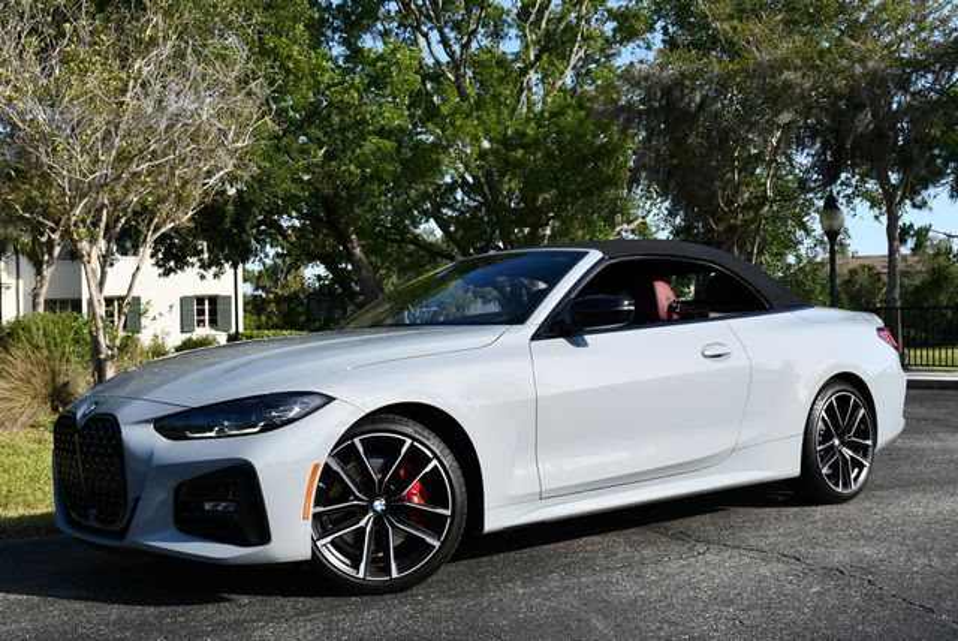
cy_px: 320
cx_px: 479
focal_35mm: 44
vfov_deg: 30.6
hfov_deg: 44.5
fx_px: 1172
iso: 140
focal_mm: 22
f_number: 8
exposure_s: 1/250
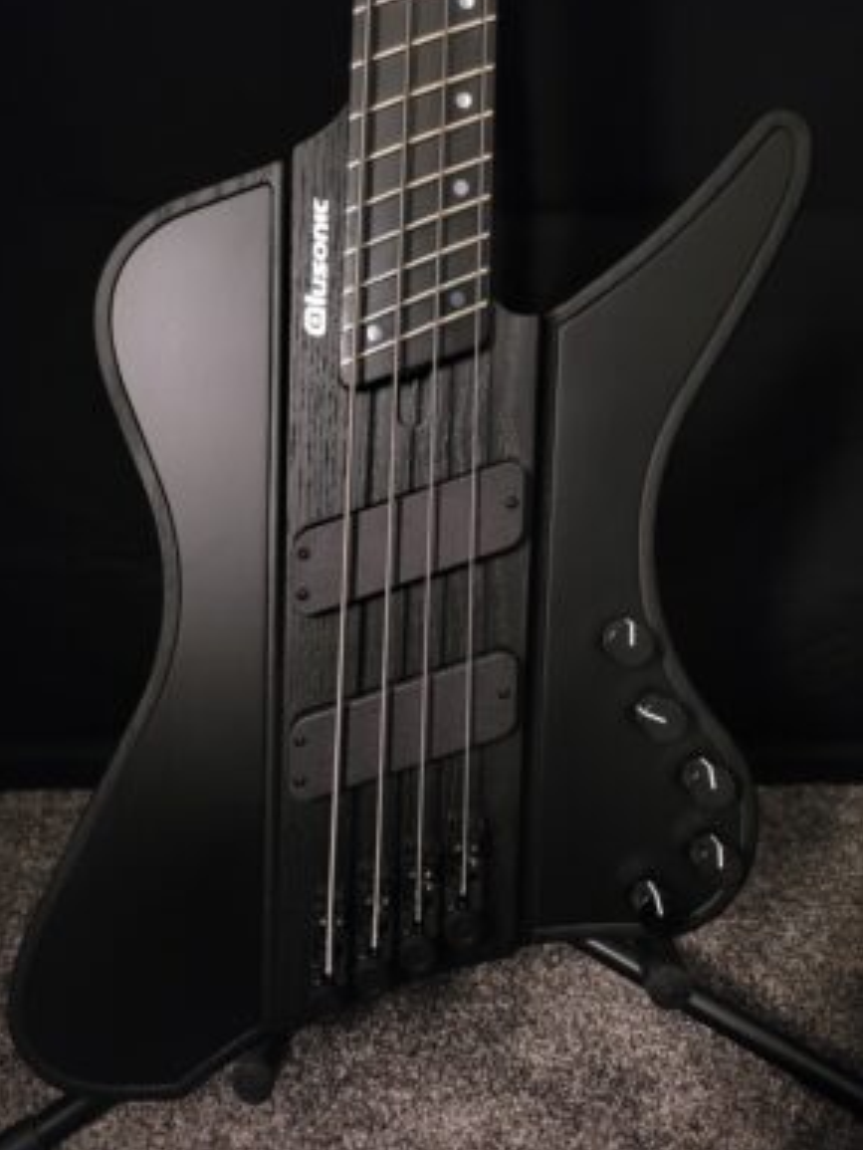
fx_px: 897
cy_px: 579
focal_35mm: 27
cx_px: 418
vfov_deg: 65.3
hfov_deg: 51.4
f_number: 1.8
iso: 2500
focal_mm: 5.4
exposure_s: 1/10
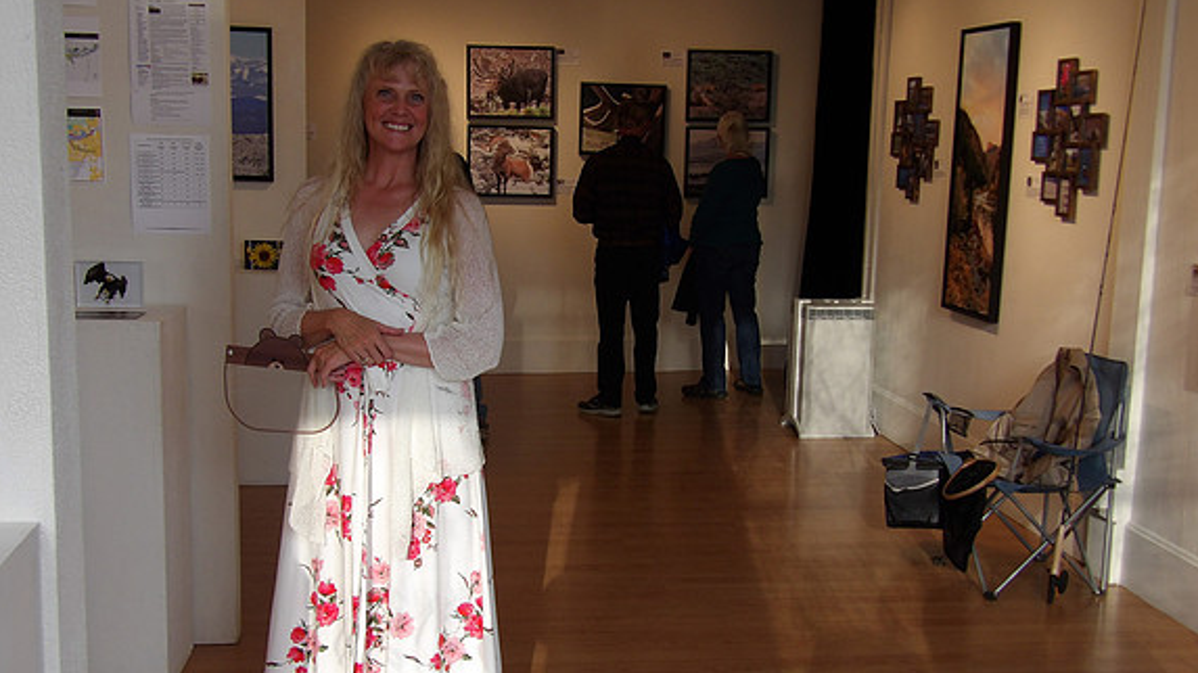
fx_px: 1366
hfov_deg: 47.4
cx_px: 602
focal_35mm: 43
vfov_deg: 27.6
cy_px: 394
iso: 100
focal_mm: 7
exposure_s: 1/67
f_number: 3.7
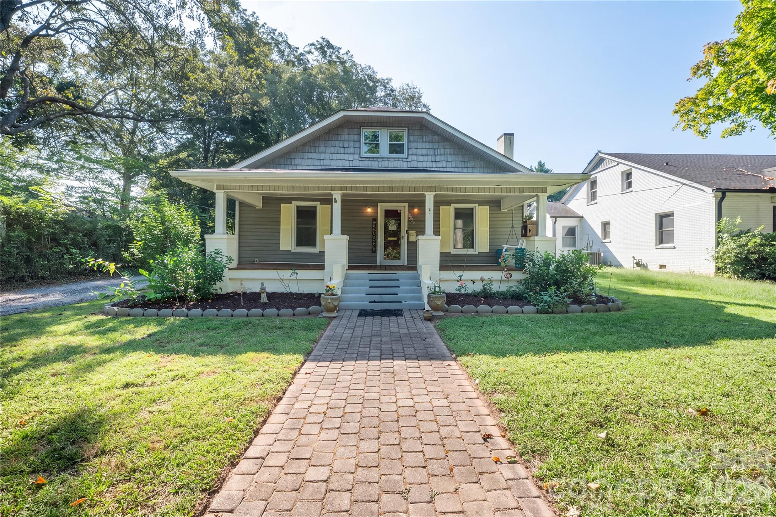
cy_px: 258
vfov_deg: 74.6
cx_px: 388
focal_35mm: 16
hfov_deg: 97.6
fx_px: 339
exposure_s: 1/640
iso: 400
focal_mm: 10.5
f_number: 8
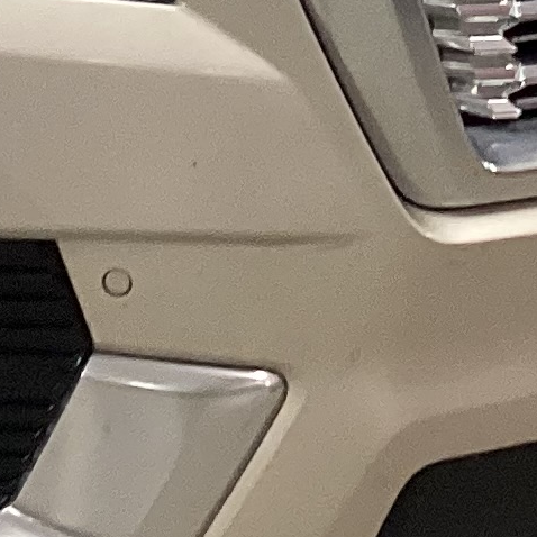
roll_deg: +0.9
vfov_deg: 8.8
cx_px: -88
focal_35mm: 187
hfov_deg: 9.2
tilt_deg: -14.6
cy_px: -544
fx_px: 3282
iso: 160
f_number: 2.4
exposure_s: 1/50
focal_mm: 3.3
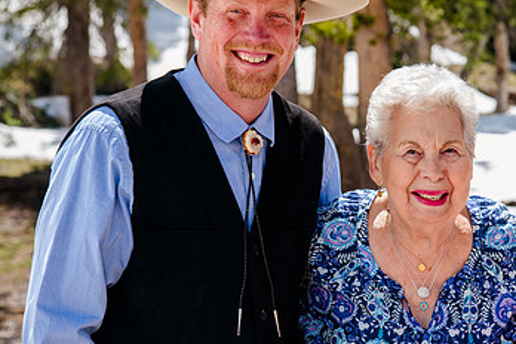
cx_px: 406
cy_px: 190
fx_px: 1863
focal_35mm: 130
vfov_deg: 10.5
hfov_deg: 15.7
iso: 400
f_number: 6.3
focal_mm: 78
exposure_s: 1/200
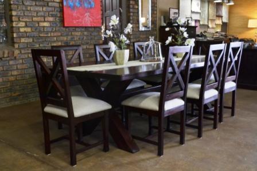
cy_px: 86
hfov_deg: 49.5
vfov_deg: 34.2
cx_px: 128
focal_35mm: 39
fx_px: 278
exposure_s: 1/25
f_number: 5.6
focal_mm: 26
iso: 800
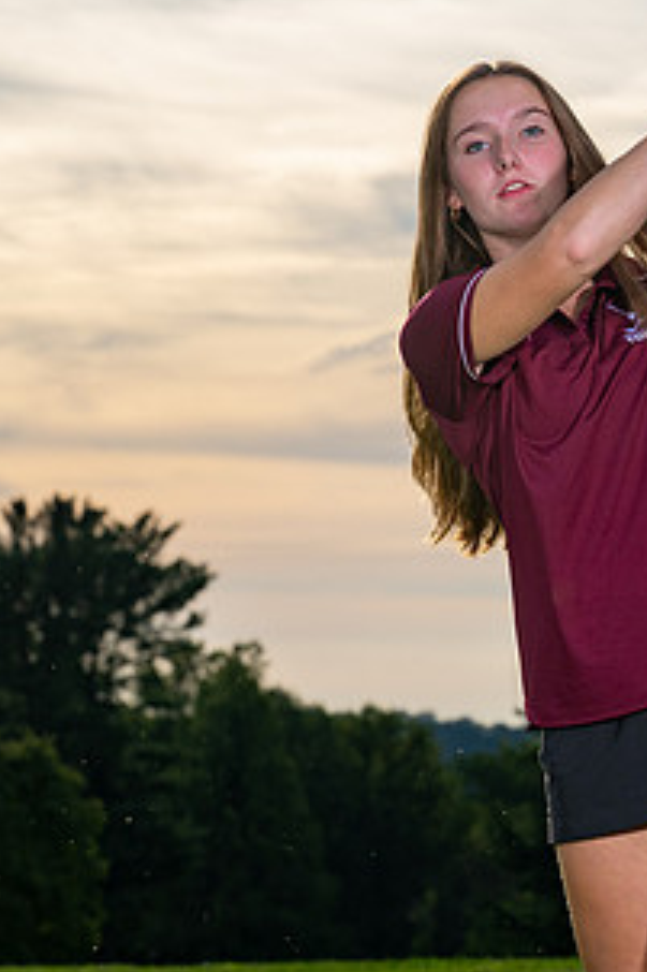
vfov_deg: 9.7
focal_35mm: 212
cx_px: 696
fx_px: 5721
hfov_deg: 6.4
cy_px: 478
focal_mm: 70
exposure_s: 1/400
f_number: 5.6
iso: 80
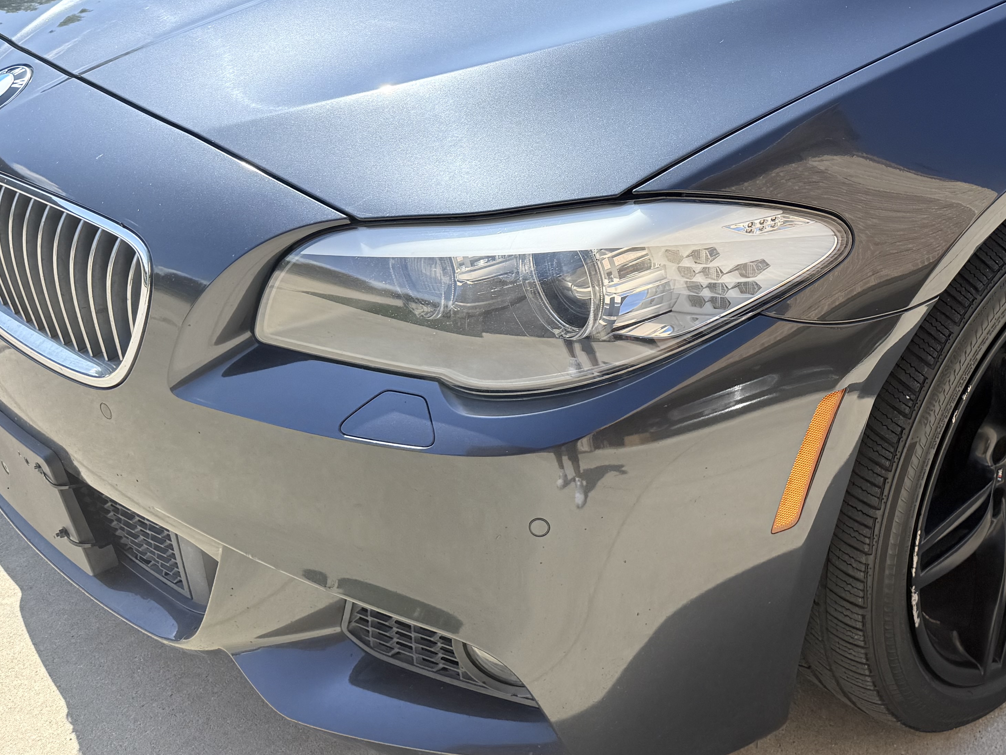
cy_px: 109
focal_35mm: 47
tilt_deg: -19.5
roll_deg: -2.6
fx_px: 1366
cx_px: 869
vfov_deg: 29.9
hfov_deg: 38.2
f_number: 1.78
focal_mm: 6.76
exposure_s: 1/2907
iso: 80
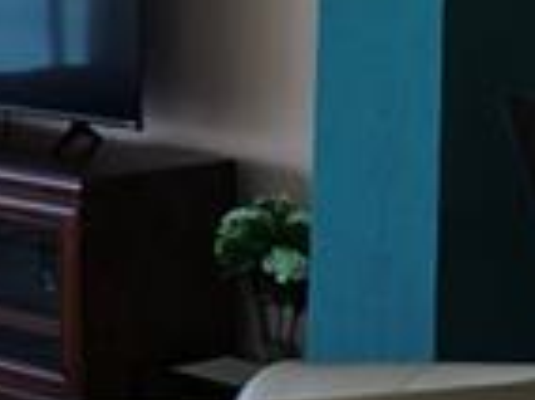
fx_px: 2561
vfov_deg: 8.9
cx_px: -1115
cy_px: 19
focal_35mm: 166
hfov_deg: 9.3
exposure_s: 1/183
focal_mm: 6.3
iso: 12
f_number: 1.7
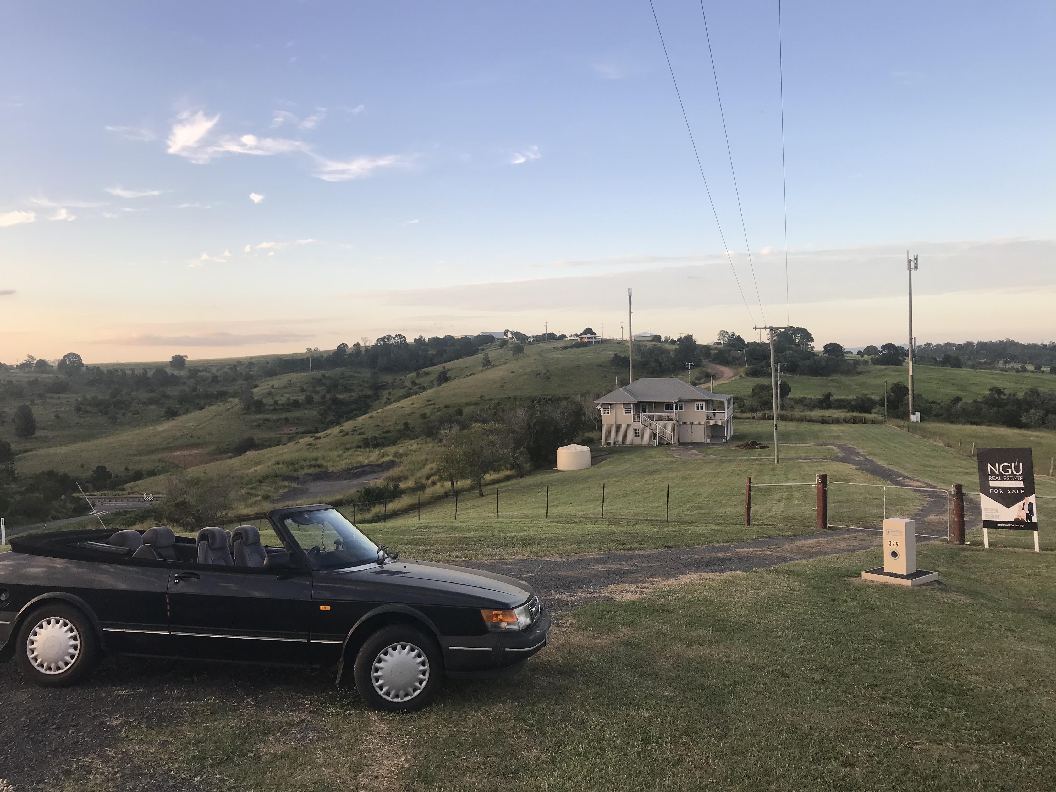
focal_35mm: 28
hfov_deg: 63.4
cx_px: 528
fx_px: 854
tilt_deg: -1.9
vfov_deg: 49.7
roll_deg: +2.1
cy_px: 396
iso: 20
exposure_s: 1/304
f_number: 1.8
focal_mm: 3.99
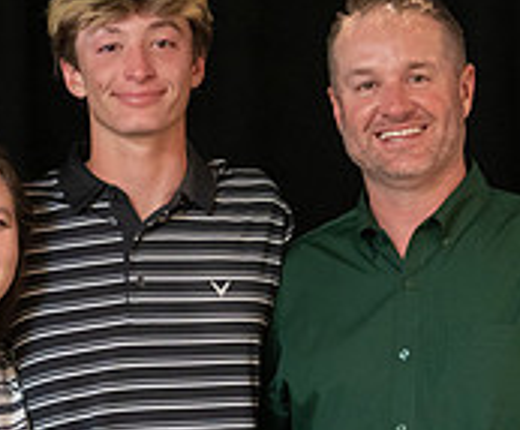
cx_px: 136
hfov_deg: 9.8
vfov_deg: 8.1
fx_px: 3025
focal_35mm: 194
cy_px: 389
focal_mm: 50
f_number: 1.2
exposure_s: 1/320
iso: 1600
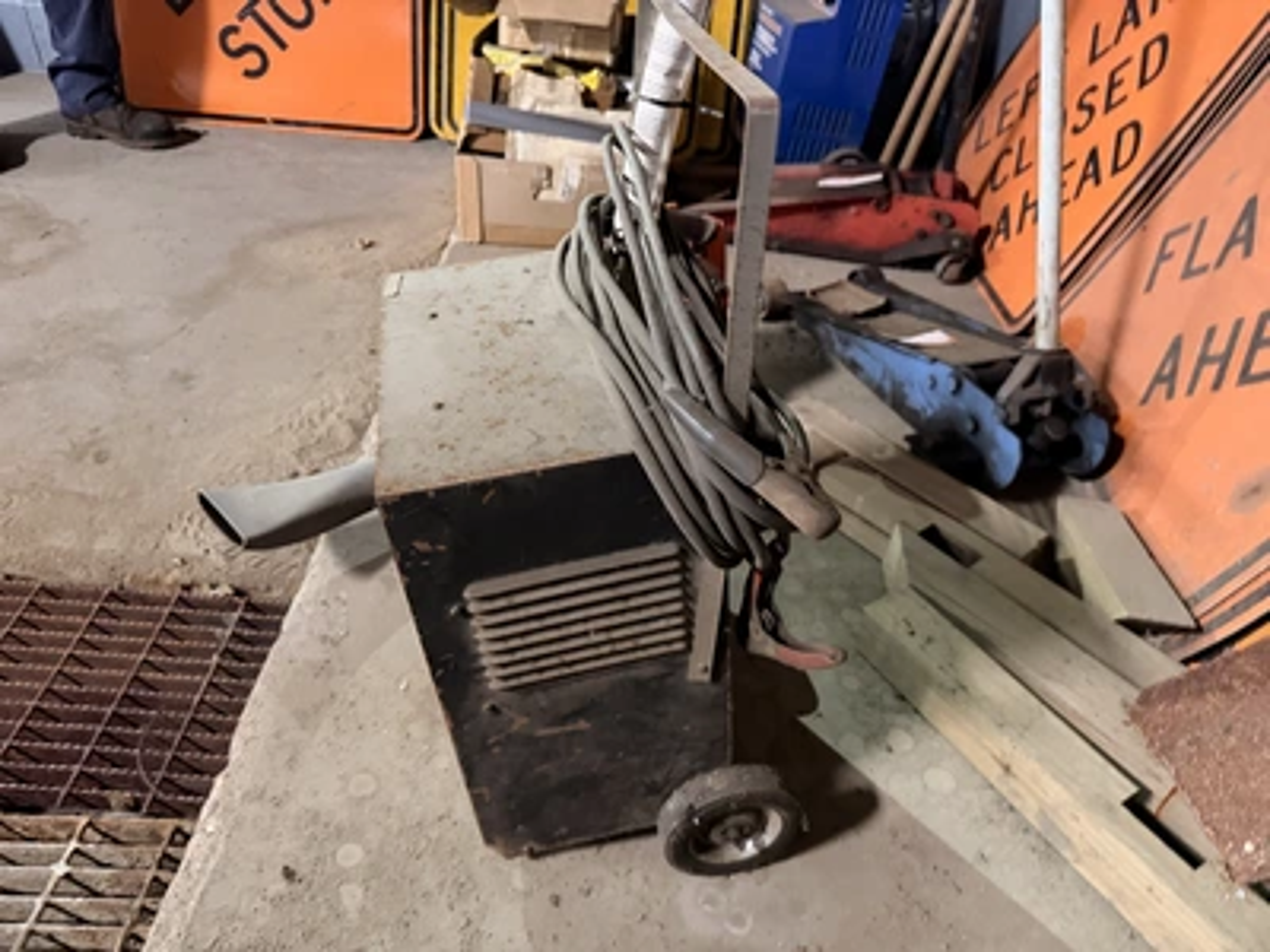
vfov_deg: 56.8
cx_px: 635
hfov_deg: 71.6
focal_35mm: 24
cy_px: 476
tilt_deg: -34.7
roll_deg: -2.4
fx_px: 881
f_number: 1.78
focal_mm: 6.76
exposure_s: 1/30
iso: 1000
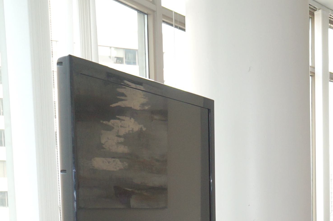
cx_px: 374
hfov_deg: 23.7
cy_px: 297
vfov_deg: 16.0
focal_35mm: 80
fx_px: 739
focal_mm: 16
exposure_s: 1/100
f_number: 5.6
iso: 200
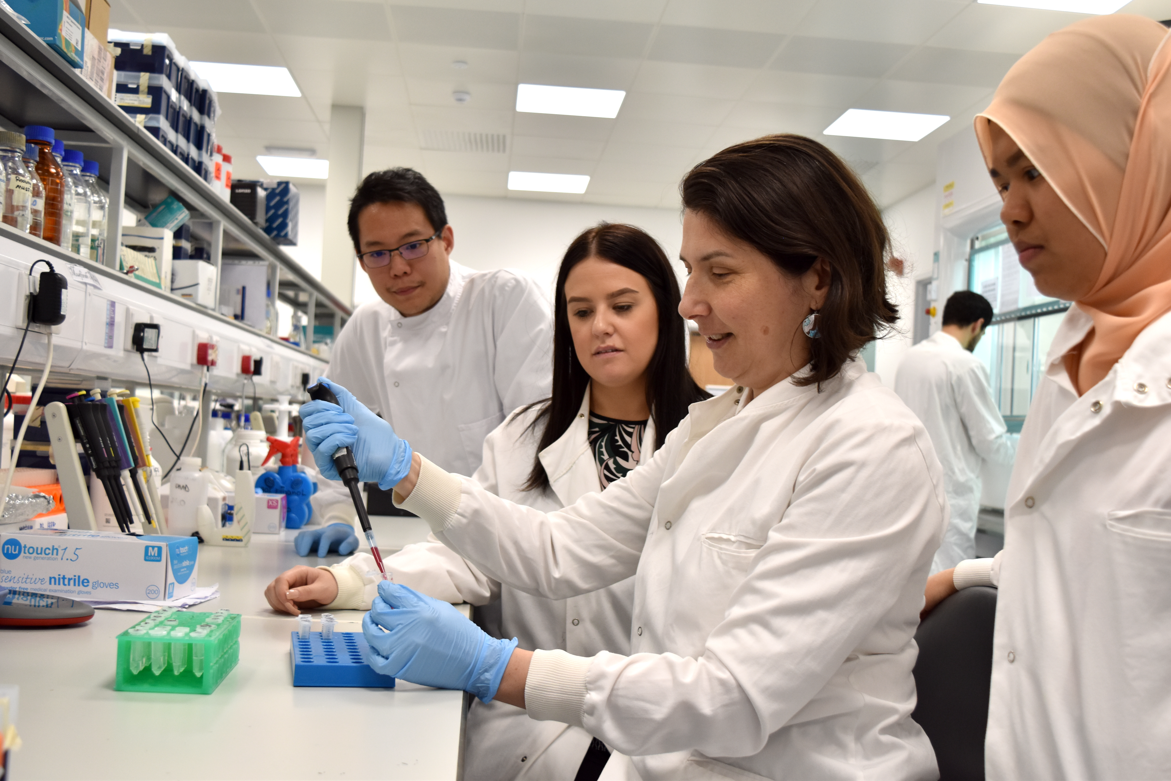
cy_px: 390
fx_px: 1317
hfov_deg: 47.9
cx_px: 586
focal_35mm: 40
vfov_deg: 33.0
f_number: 5.6
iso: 400
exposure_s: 1/125
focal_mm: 27
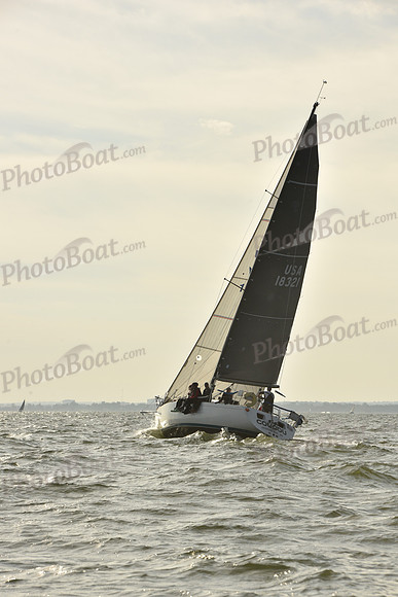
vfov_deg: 15.2
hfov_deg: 10.2
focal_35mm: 135
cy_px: 298
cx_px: 199
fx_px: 2237
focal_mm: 135
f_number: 11
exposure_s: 1/800
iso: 250
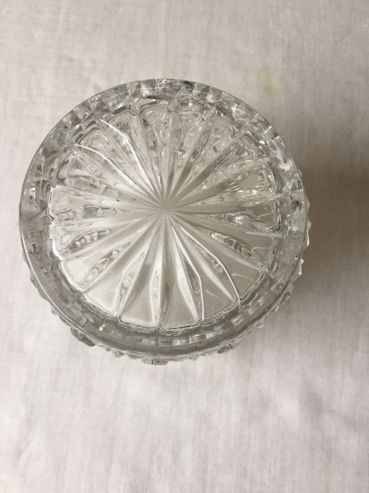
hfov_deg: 48.2
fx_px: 412
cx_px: 184
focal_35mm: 29
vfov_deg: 61.7
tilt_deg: -78.5
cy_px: 246
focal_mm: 4.15
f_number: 2.2
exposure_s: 1/33
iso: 80
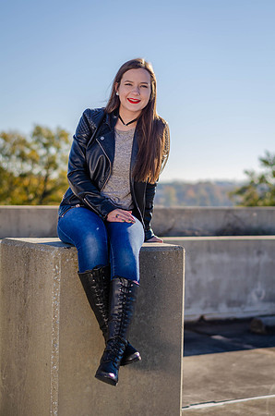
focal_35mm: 75
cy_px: 208
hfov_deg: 18.1
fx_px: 863
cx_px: 138
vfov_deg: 27.0
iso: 100
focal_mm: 50
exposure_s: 1/3200
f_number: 2.2
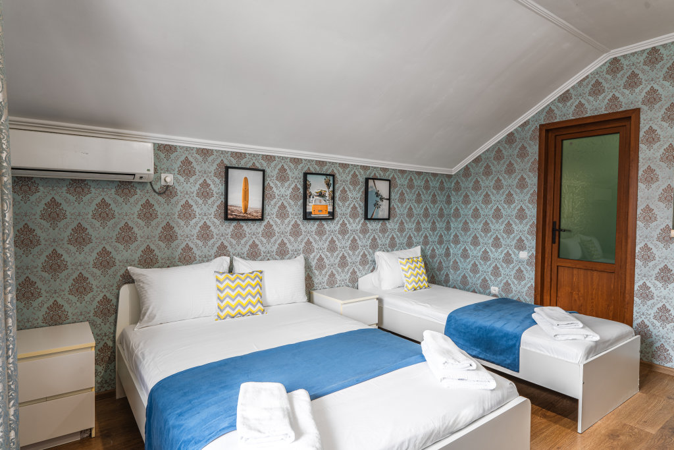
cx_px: 337
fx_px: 374
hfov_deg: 84.0
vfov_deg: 61.9
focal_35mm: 20
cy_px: 225
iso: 100
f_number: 10
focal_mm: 20
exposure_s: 1/6
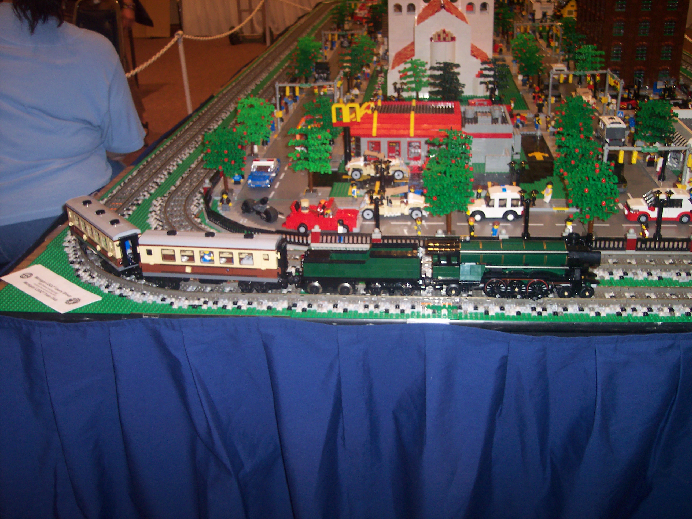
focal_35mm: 38
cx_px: 346
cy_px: 260
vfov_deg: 37.7
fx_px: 759
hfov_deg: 49.0
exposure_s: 1/30
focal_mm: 8
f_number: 2.8
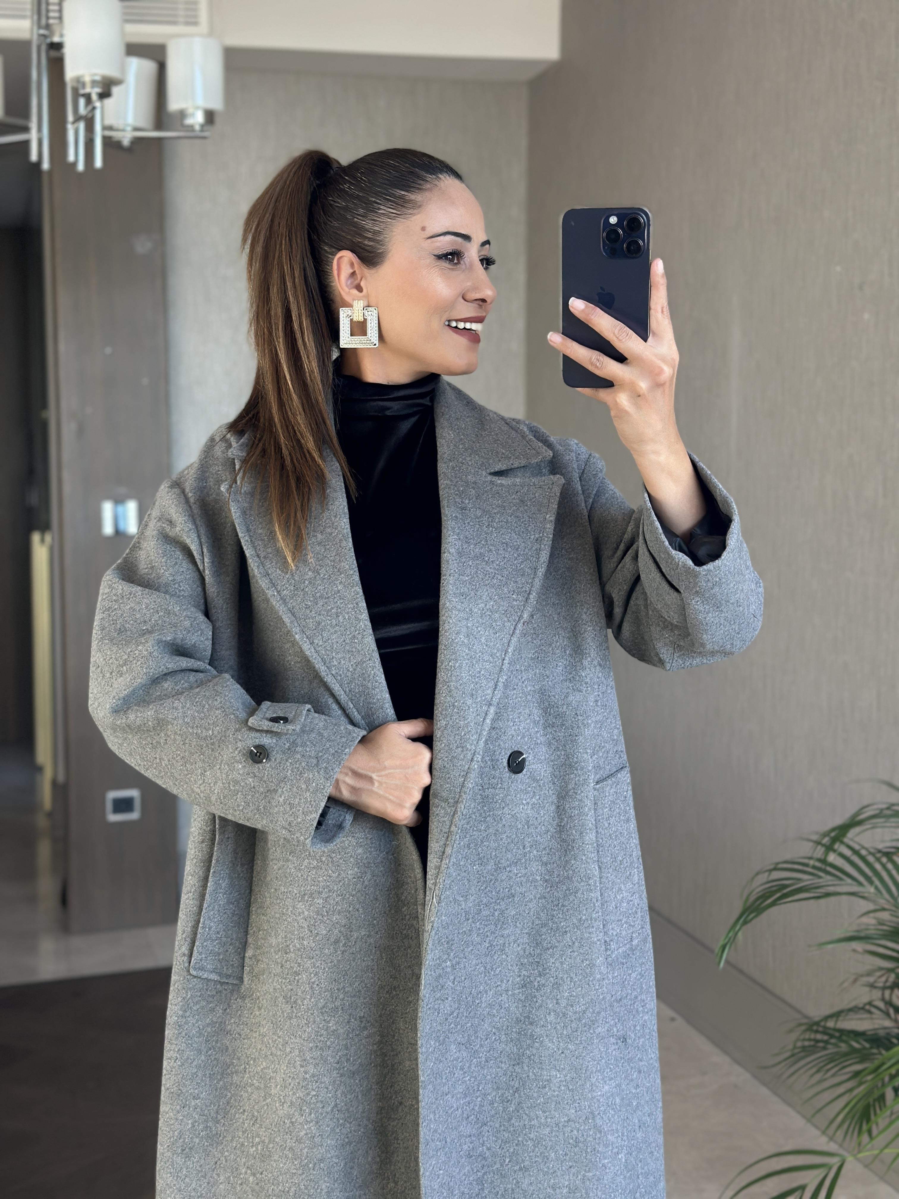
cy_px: 600
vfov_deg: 39.7
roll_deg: +1.7
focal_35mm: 48
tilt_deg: -18.5
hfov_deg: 30.3
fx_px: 1662
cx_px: 450
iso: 125
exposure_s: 1/106
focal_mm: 6.86
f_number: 1.78
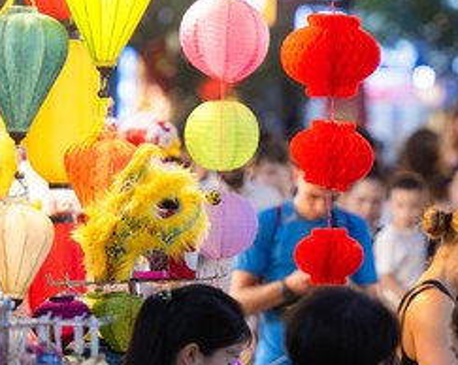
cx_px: 515
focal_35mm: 554
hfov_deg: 3.5
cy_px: 177
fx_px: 7503
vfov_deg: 2.8
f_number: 2.8
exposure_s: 1/200
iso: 1600
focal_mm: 145
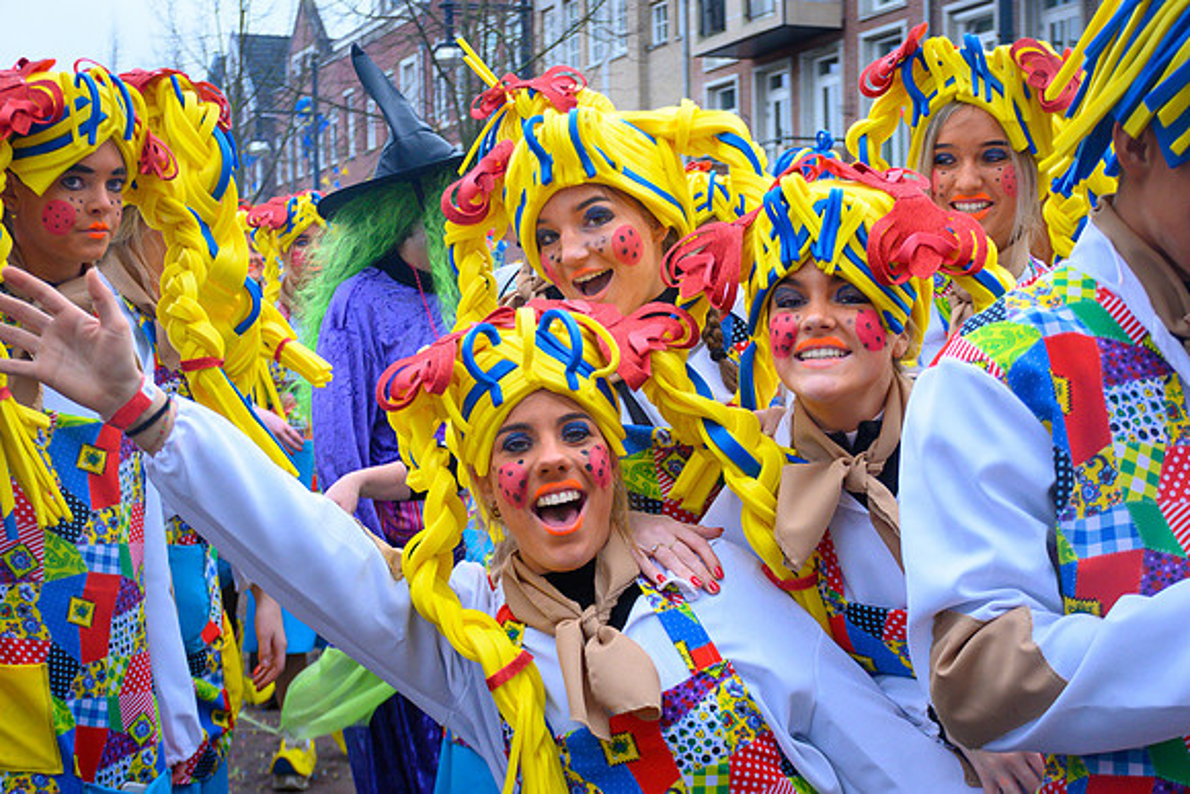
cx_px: 595
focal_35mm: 57
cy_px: 397
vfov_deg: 23.8
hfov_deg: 35.0
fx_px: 1885
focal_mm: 38
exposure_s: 1/640
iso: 400
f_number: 5
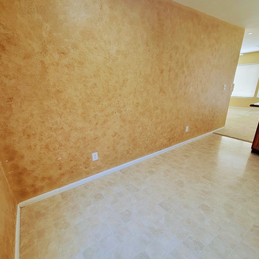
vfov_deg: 87.2
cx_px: 131
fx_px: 135
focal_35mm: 16
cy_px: 142
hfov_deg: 87.4
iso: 200
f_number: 2.2
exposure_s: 1/60
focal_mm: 2.2
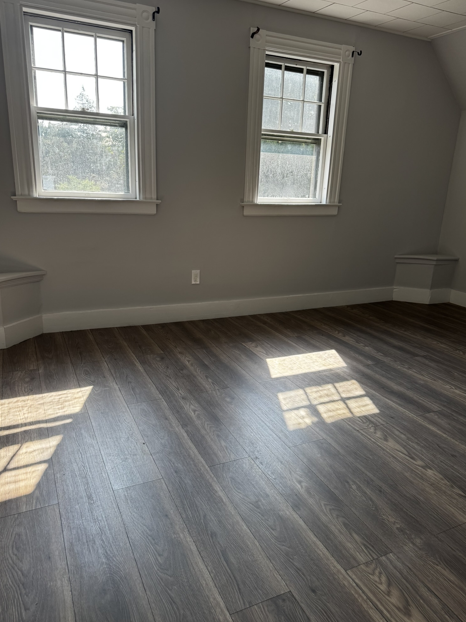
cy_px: 315
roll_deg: -2.2
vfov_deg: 69.4
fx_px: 449
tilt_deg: -17.1
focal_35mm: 25
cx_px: 236
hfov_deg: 54.9
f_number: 1.78
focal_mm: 6.76
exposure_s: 1/285
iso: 80
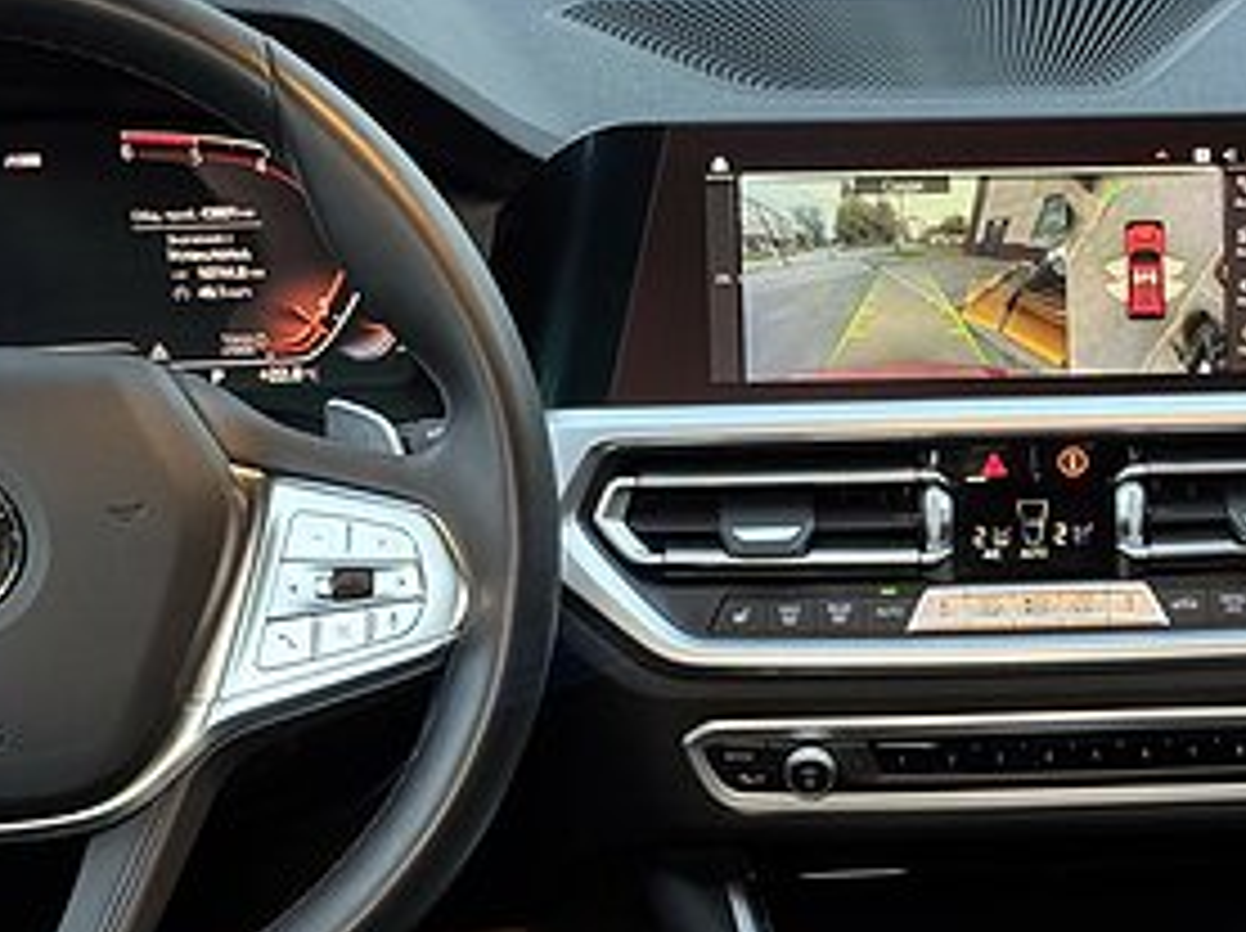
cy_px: 815
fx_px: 3415
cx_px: 1039
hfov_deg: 20.4
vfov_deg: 15.4
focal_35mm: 95
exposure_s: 1/28
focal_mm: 6.76
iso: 640
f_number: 1.78
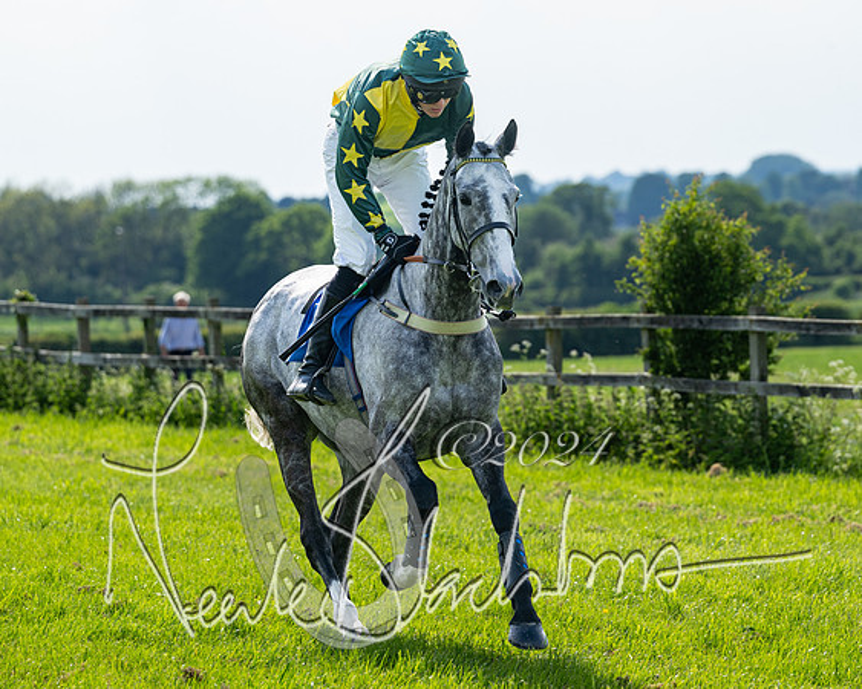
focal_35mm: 234
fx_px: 5962
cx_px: 470
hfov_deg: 8.3
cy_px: 243
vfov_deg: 6.6
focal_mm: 155
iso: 200
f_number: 5
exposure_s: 1/1250
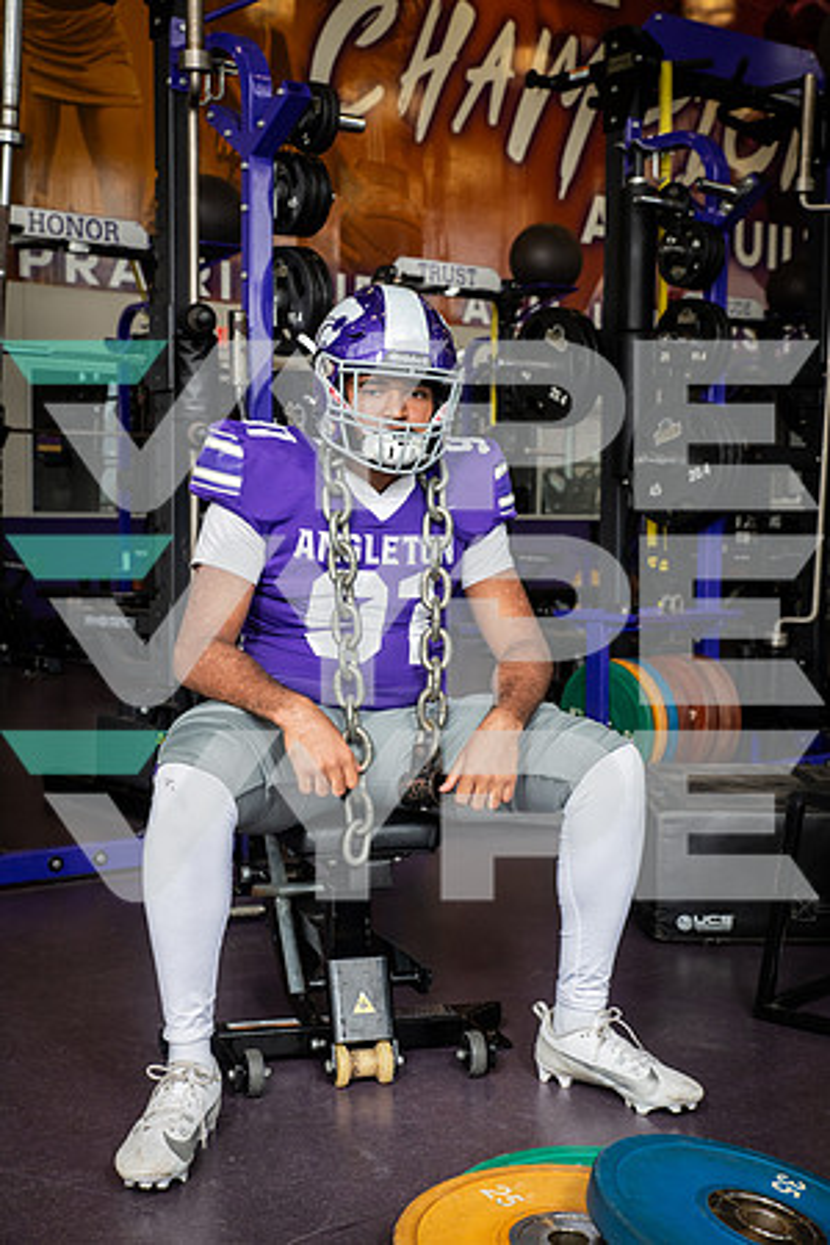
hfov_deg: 28.1
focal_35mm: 48
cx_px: 415
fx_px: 1660
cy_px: 622
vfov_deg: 41.1
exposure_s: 1/250
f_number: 7.1
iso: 800
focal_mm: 48
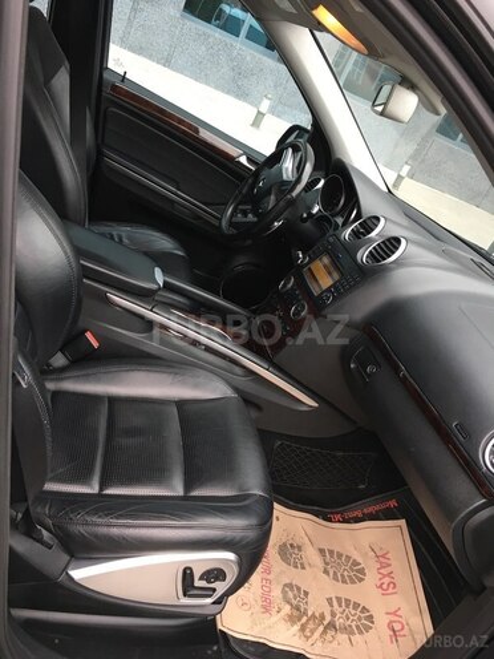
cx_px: 247
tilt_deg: -26.5
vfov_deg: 61.7
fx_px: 552
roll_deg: -26.7
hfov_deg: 48.2
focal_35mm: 29
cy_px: 330
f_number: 2.2
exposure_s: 1/33
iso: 25
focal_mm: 4.15
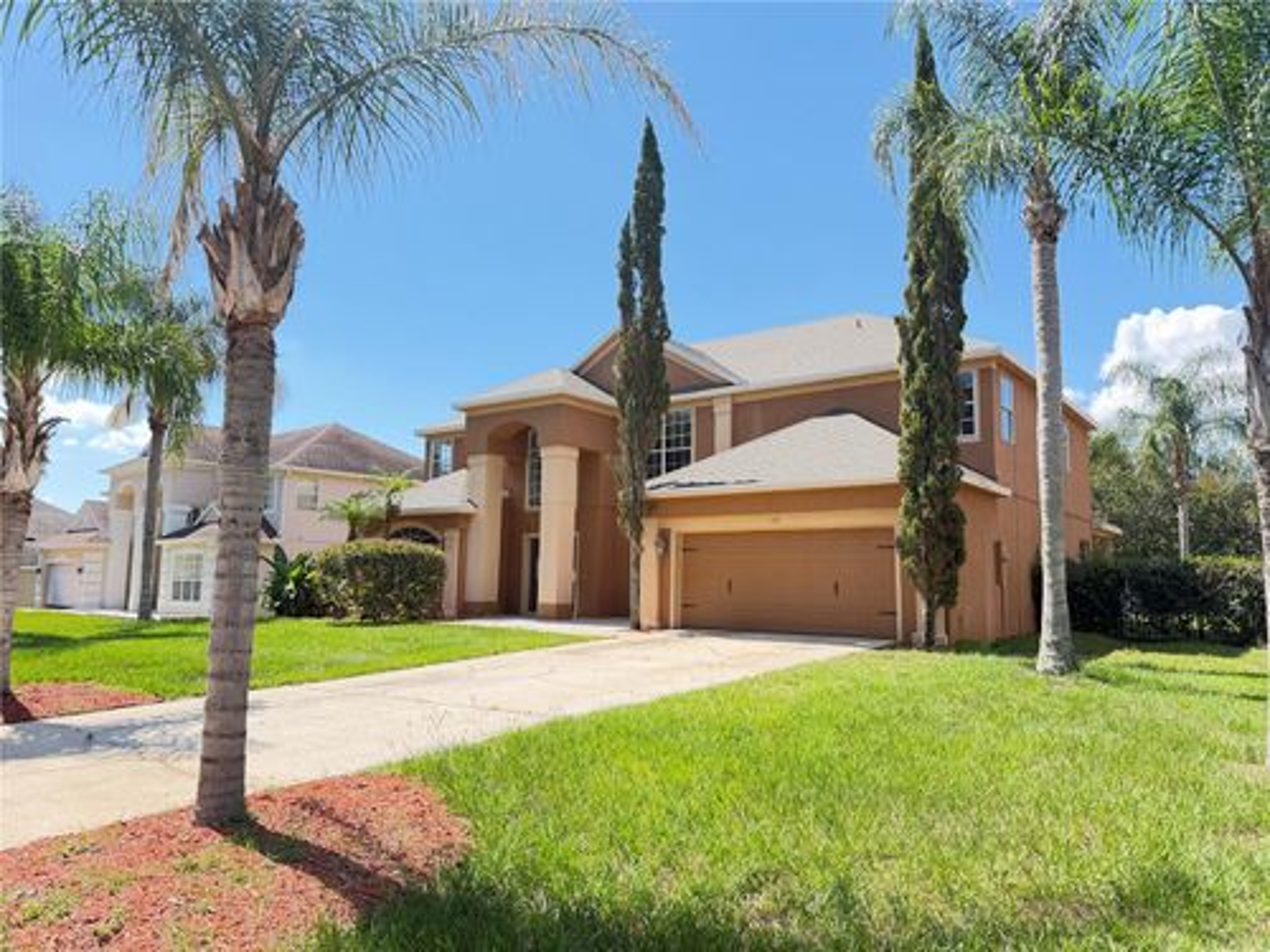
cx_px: 635
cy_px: 476
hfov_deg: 71.6
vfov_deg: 56.8
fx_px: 881
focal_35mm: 24
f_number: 1.78
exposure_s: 1/1139
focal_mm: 6.76
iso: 100
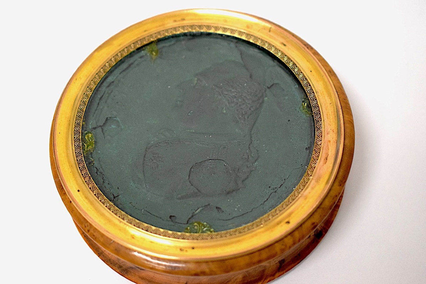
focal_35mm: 72
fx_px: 852
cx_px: 213
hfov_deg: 28.1
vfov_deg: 18.9
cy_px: 142
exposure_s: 1/125
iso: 2200
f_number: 5.3
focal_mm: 48
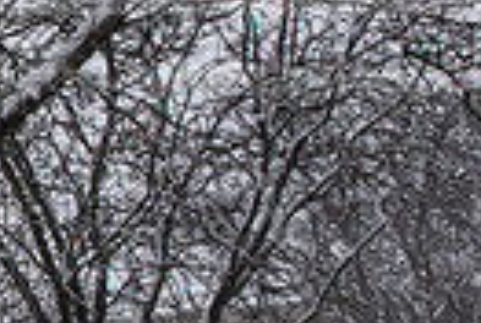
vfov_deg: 13.0
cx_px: -393
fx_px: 1420
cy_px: 152
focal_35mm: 106
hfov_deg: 16.1
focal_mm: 24
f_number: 6.3
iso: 1000
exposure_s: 1/640
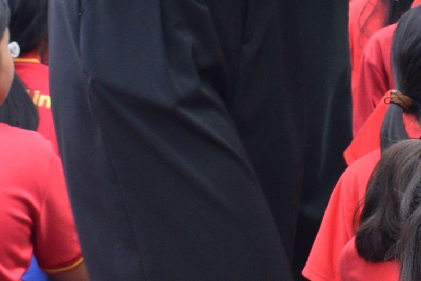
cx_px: 471
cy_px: 32
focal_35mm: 204
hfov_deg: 10.0
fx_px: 2386
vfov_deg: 6.7
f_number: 4.5
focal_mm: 24
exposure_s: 1/80
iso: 400
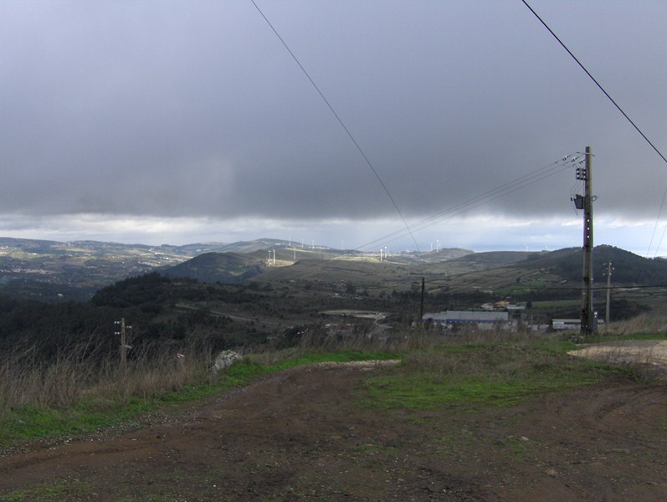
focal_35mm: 35
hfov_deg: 52.6
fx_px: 675
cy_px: 251
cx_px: 334
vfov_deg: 40.8
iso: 100
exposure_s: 1/333
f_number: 4.3
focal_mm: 7.5
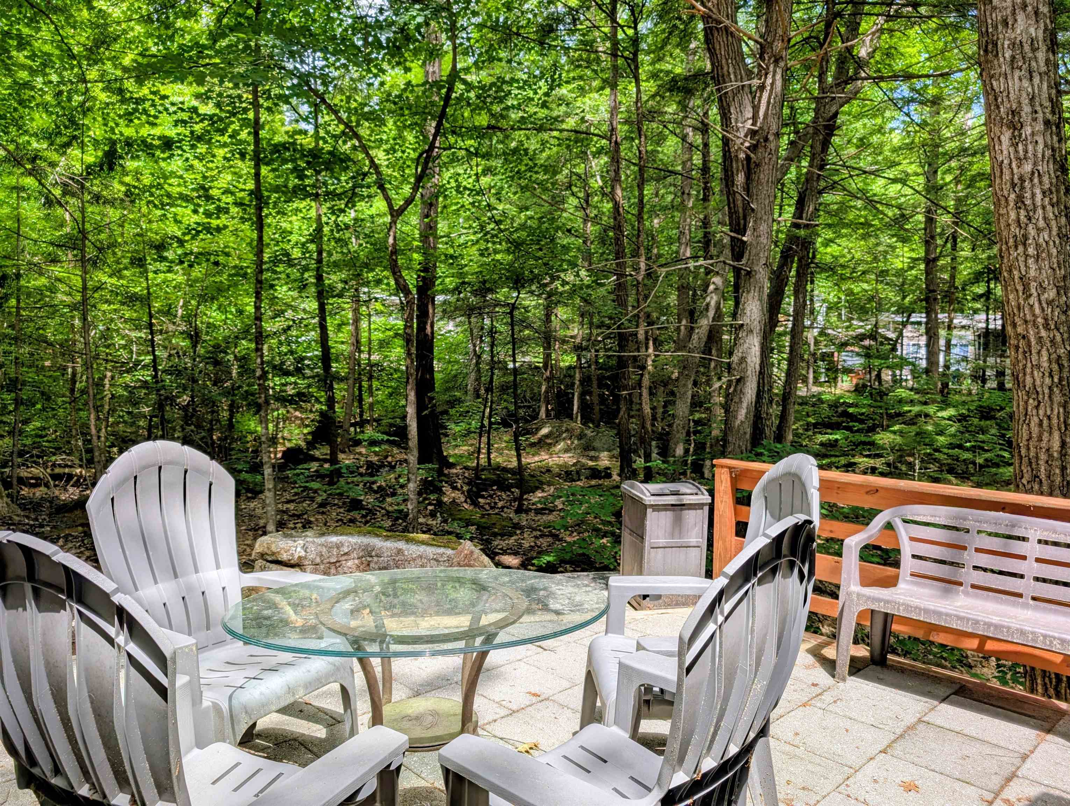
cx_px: 535
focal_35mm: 24
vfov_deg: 56.9
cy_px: 403
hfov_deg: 71.5
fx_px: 743
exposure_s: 1/221
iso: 20
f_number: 1.68
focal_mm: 6.9
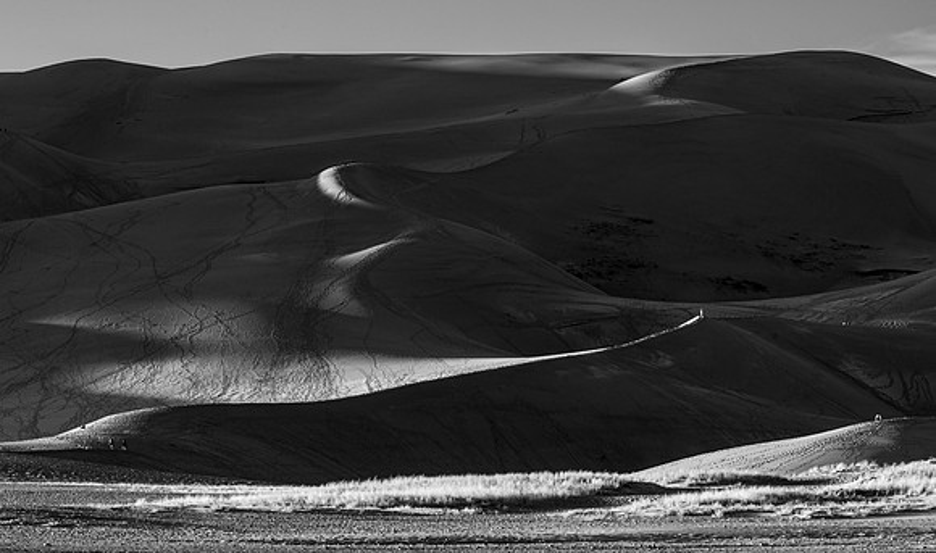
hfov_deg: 13.2
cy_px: 235
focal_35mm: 161
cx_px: 477
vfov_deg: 7.8
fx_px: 4056
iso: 160
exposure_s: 1/50
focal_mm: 135
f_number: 13
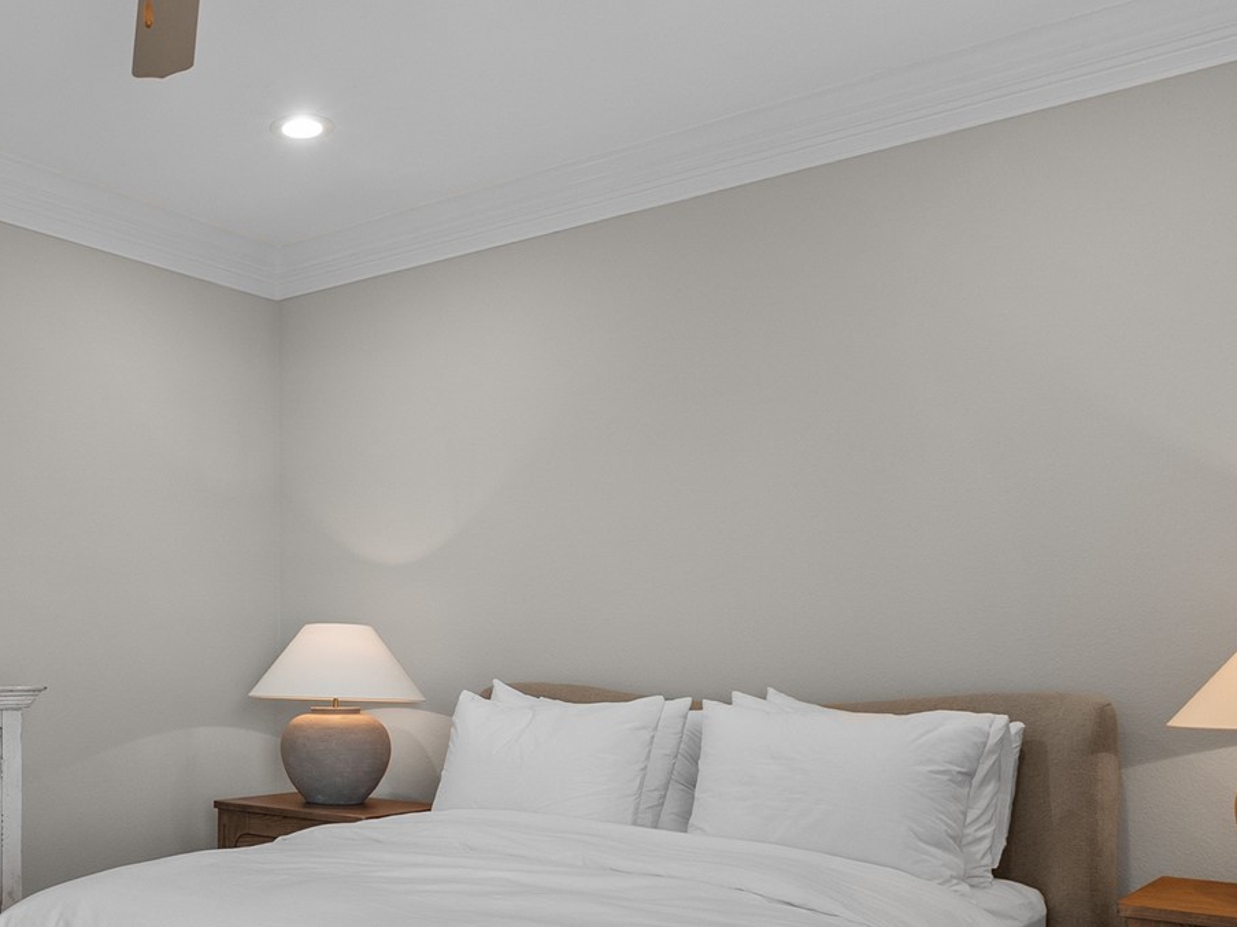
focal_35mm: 37
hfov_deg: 46.4
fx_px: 1322
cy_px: 663
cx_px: 181
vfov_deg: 37.9
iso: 1000
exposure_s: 1/8
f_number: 8
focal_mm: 16
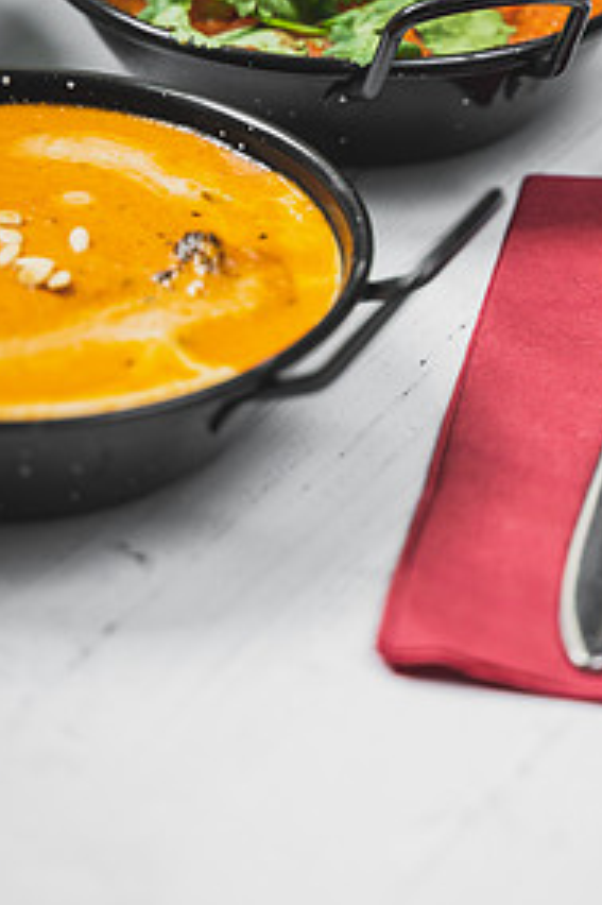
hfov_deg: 10.3
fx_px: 3340
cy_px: 303
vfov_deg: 15.4
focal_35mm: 133
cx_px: 414
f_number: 2.8
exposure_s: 1/80
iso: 100
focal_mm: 56
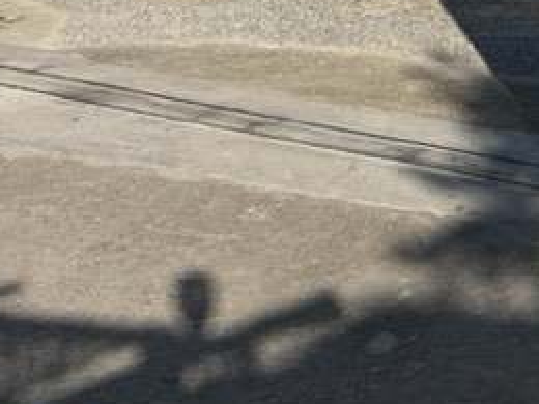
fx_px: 1713
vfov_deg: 12.0
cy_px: -403
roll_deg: -0.2
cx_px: 709
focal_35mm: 110
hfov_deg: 16.8
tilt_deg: +2.1
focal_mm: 5.7
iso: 50
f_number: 1.5
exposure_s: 1/6579
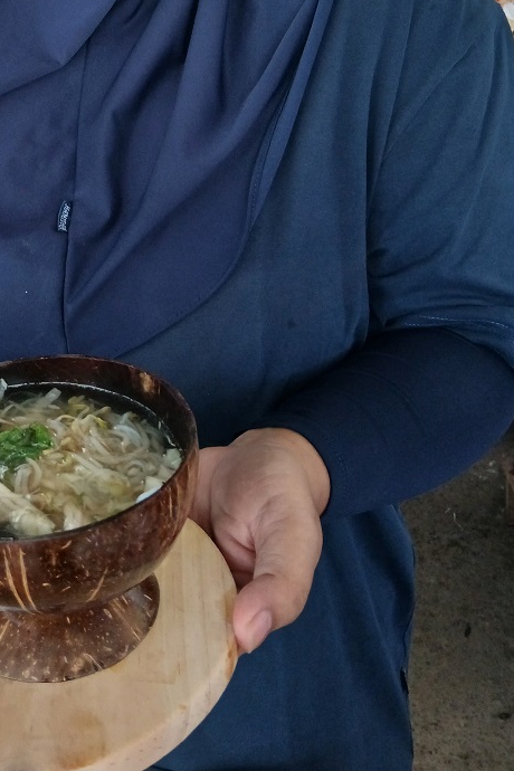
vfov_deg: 39.2
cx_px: 45
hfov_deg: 27.0
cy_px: 132
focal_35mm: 48
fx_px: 1028
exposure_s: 1/60
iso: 100
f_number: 1.8
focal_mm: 3.98
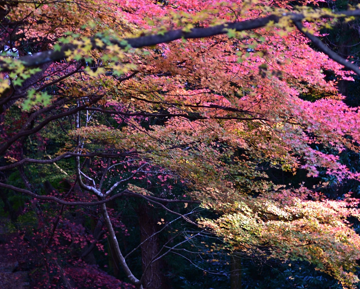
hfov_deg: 15.1
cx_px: 211
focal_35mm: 128
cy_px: 144
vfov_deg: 12.1
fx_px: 1359
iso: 100
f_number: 4.5
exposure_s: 1/15
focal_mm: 75
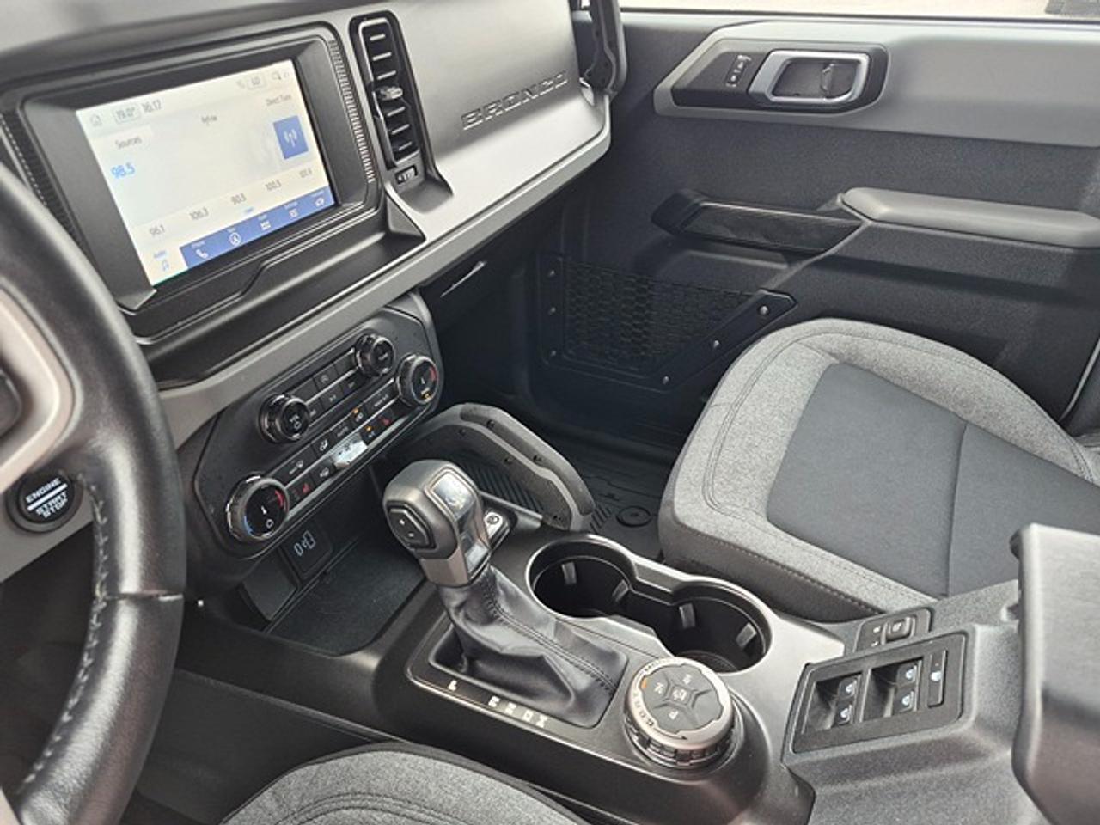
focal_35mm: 23
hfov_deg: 73.9
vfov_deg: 58.9
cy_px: 412
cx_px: 550
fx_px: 731
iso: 125
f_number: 1.8
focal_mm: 5.4
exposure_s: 1/180
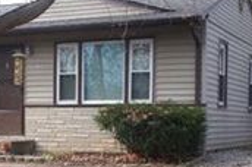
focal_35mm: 96
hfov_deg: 19.8
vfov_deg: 14.0
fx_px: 671
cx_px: -62
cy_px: 163
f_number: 5
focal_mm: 22
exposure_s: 1/320
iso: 200
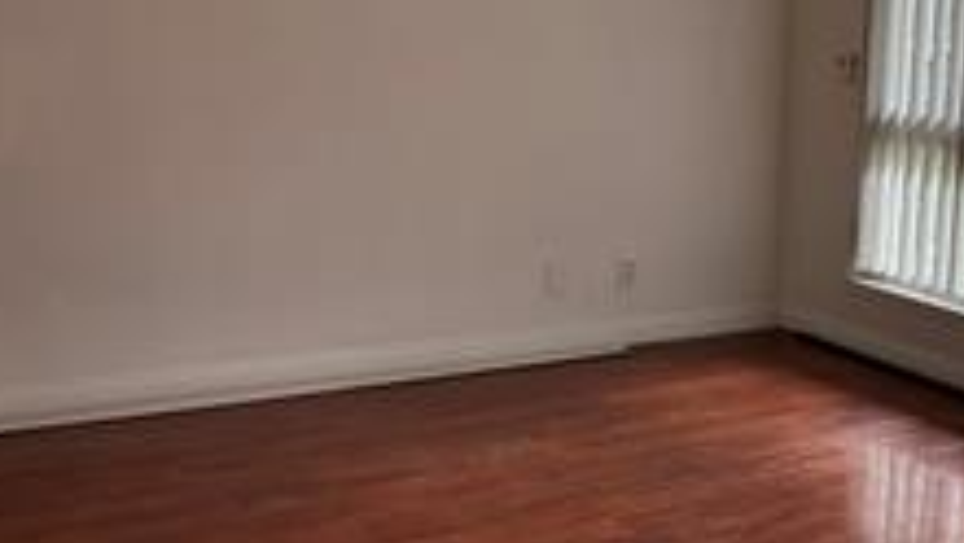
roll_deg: -2.1
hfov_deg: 34.5
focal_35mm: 58
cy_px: 239
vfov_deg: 20.7
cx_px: 815
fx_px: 1483
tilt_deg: -10.2
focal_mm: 5.96
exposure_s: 1/120
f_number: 1.6
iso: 100
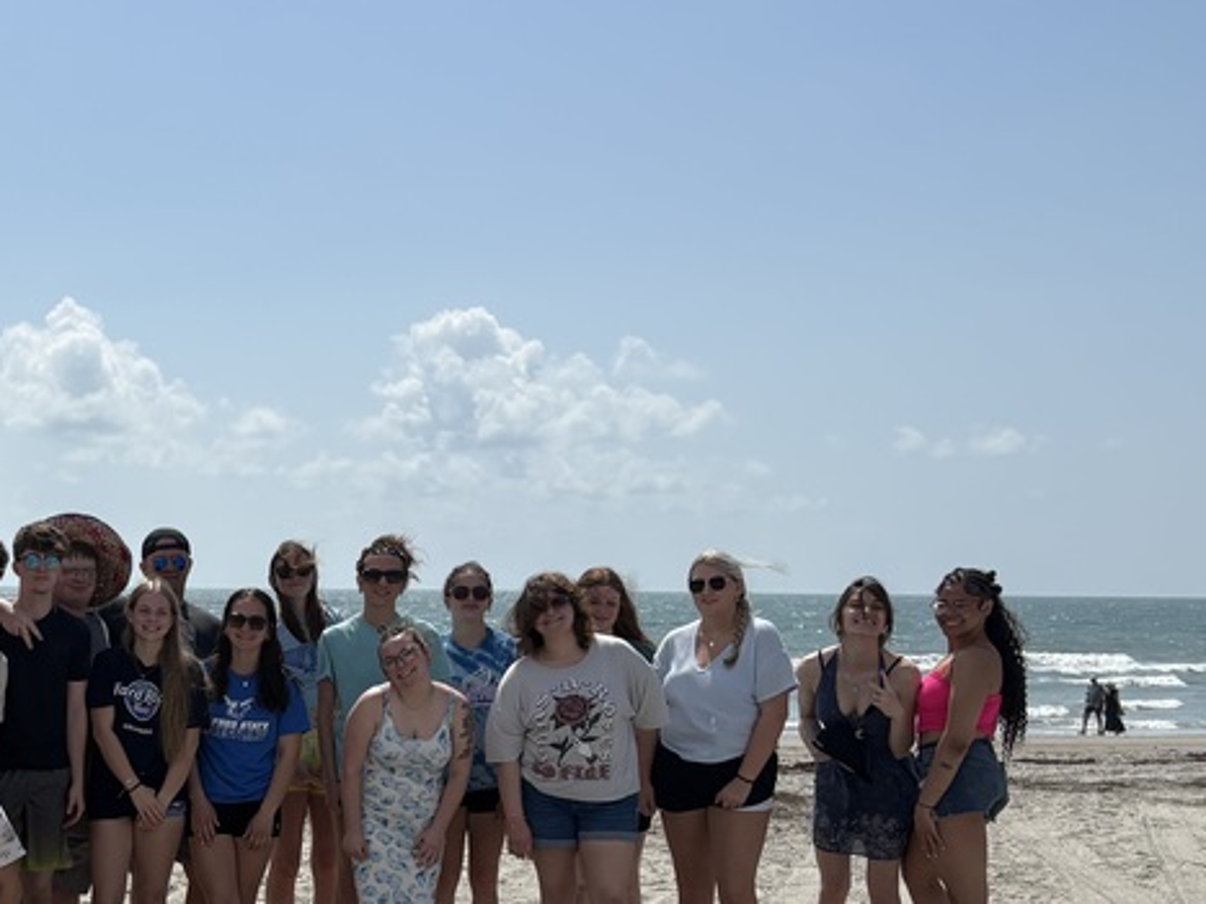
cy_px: 811
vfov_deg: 24.9
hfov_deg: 31.5
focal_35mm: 57
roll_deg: +0.1
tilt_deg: -6.1
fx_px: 1985
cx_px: 31
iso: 50
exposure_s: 1/10101
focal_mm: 5.96
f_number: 1.6
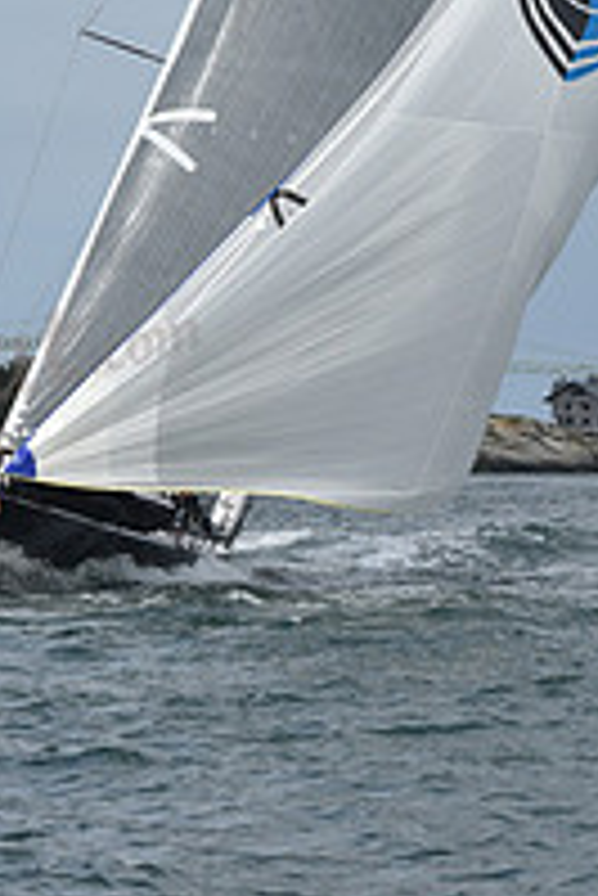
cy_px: -356
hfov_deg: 5.0
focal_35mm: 277
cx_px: 434
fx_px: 6889
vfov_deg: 7.3
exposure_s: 1/1000
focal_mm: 95
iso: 320
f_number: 11
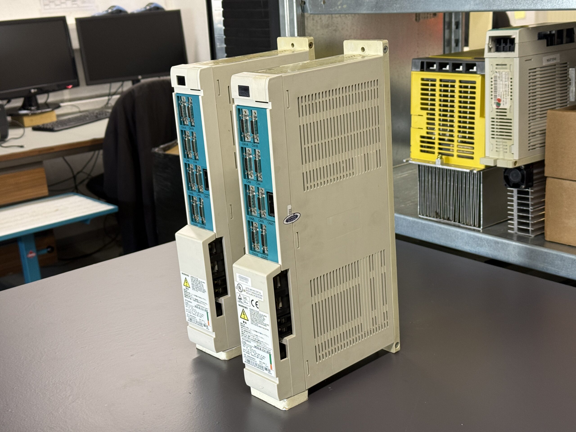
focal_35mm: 48
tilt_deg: -16.1
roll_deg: +4.3
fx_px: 799
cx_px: 288
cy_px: 216
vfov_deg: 30.3
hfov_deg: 39.7
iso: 100
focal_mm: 6.76
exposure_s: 1/50
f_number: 1.78
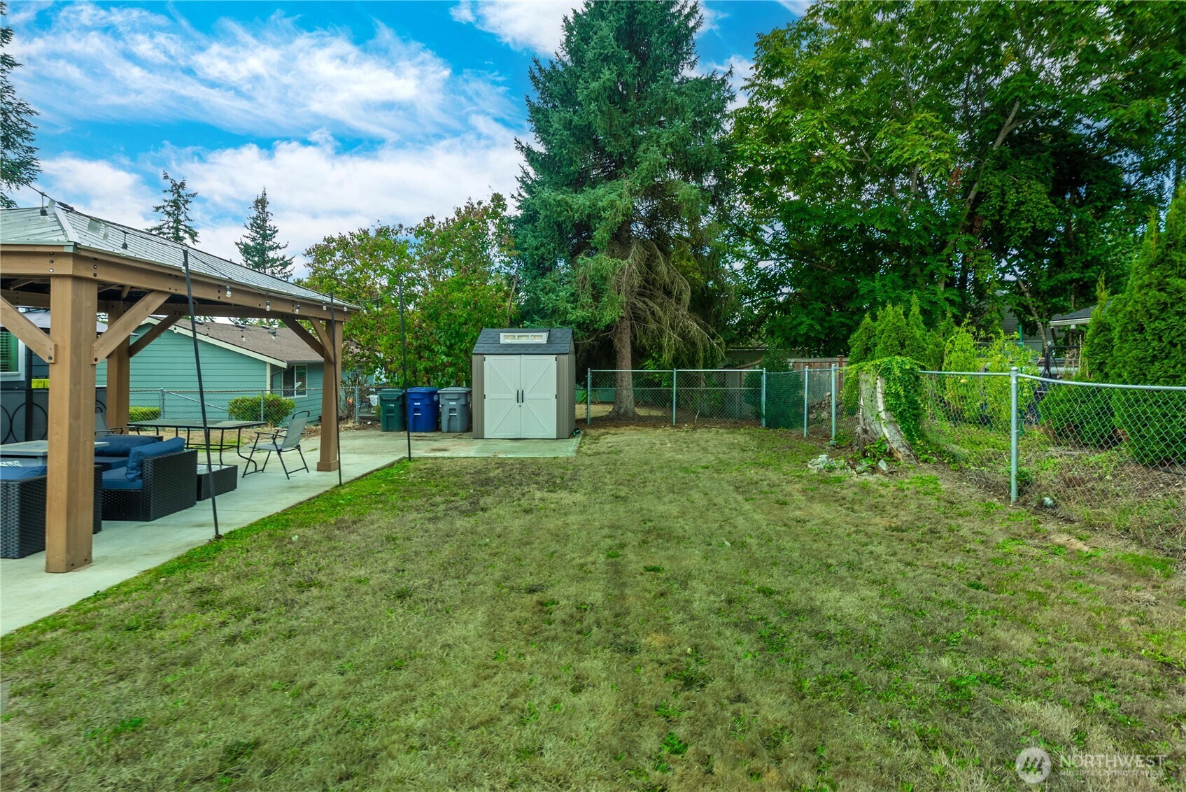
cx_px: 593
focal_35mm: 17
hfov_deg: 93.2
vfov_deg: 70.5
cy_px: 396
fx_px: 560
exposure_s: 1/30
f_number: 7.1
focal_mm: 17
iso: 100
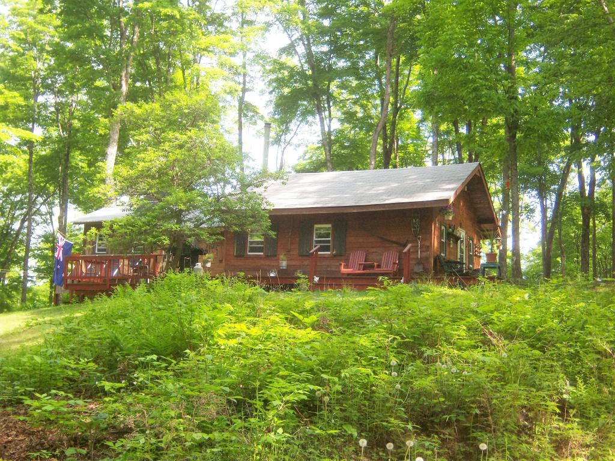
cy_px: 230
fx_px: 746
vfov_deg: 34.3
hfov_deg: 44.8
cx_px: 308
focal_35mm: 42
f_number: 2.8
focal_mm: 8.9
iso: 80
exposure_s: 1/125
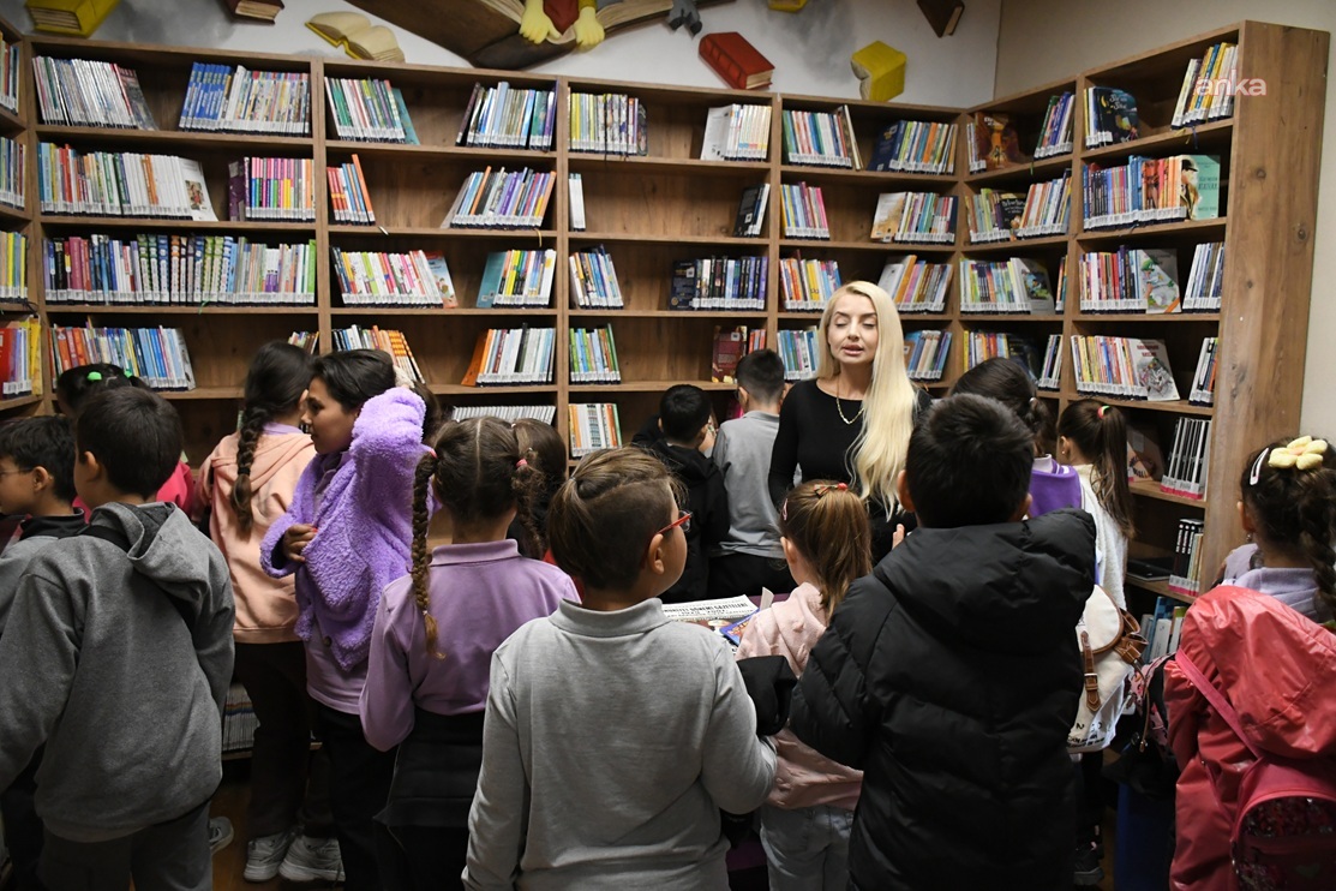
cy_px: 446
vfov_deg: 47.9
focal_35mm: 27
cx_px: 668
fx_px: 1002
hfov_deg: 67.4
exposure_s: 1/250
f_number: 3.5
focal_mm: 18
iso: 3200
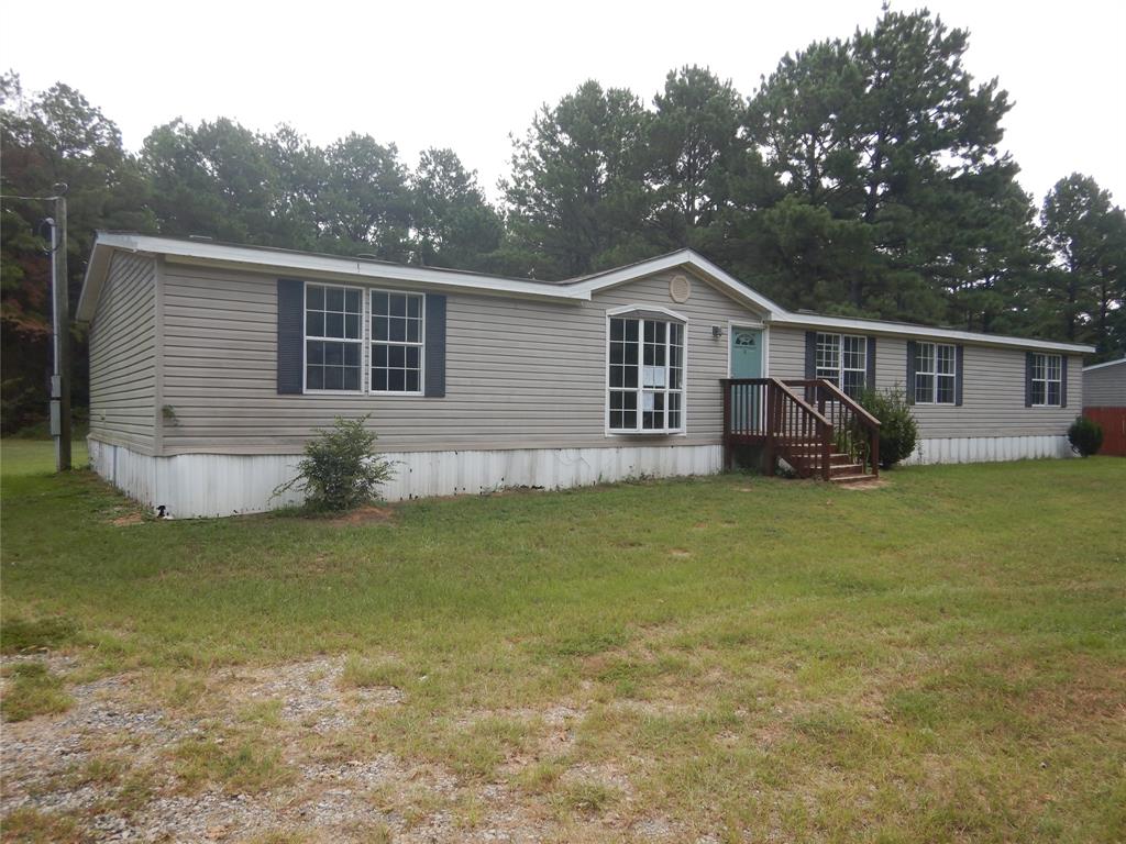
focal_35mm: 24
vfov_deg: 56.8
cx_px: 563
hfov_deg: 71.6
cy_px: 422
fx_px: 781
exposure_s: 1/640
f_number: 2.8
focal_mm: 4.3
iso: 125
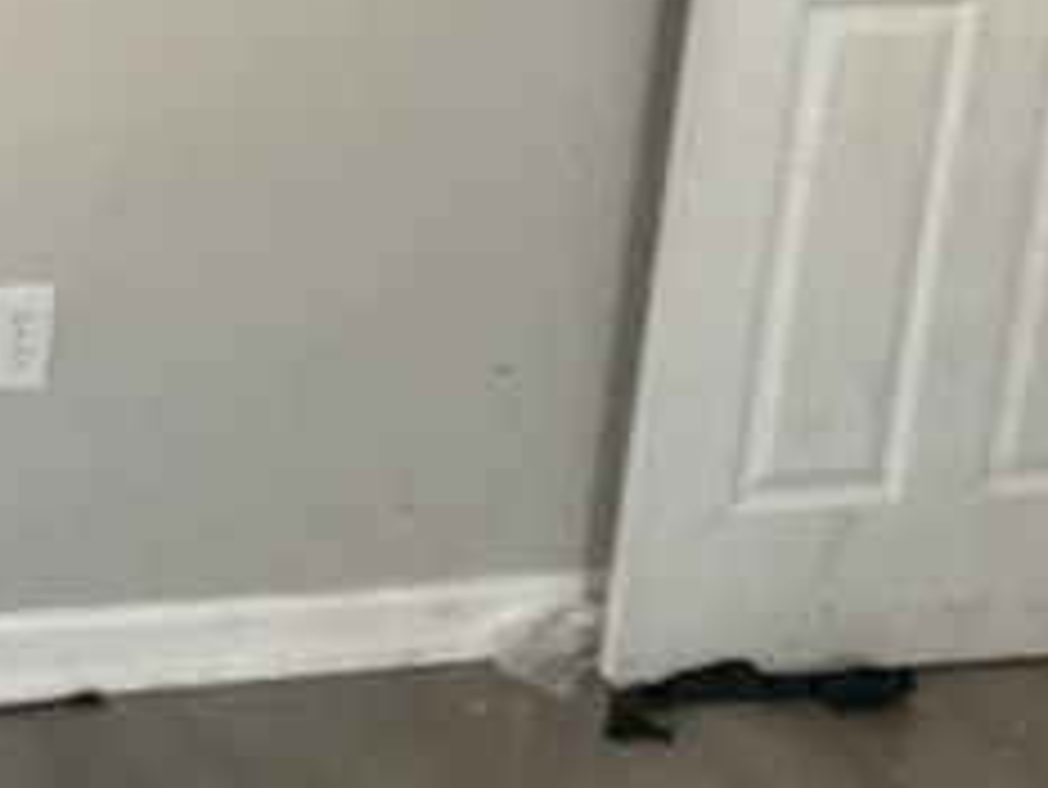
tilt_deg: -10.3
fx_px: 2514
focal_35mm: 83
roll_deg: -2.0
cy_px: -135
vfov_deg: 17.1
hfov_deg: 21.0
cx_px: -389
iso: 160
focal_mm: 3
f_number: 1.8
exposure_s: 1/60
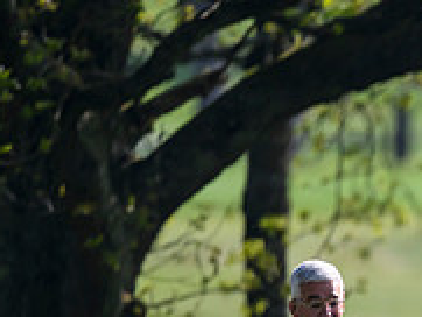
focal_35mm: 2130
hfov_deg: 0.9
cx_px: 768
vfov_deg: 0.7
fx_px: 25984
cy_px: 453
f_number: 4
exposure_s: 1/3200
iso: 500
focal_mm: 560
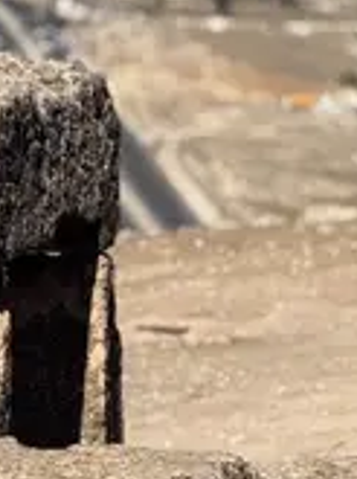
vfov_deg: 5.2
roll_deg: -0.5
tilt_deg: -2.4
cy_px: -131
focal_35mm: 379
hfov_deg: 3.9
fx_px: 5232
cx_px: -197
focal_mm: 15.66
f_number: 2.8
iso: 50
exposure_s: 1/3195
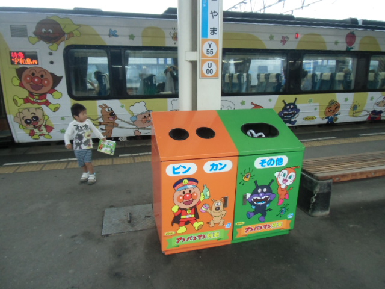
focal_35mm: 24
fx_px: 267
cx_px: 192
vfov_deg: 56.8
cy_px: 144
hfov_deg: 71.6
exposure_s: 1/80
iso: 400
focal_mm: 4.24
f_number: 3
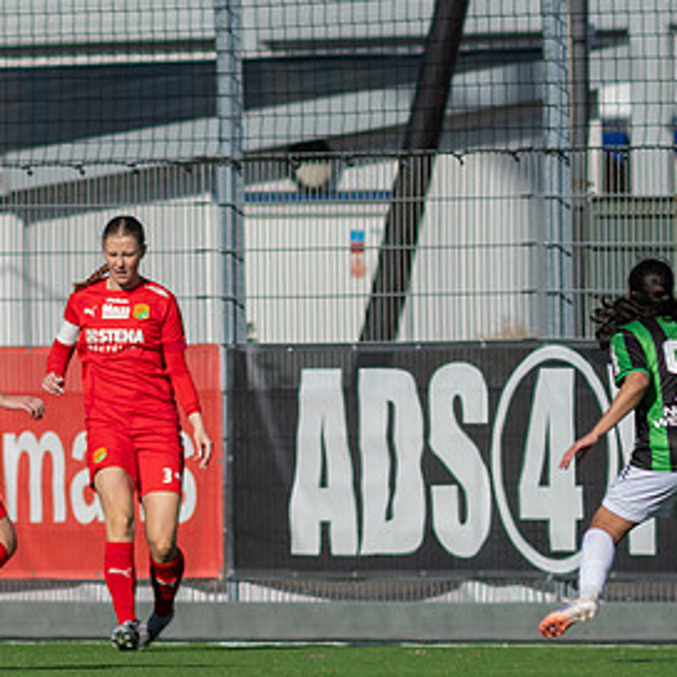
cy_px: 459
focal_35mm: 1218
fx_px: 26950
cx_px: 108
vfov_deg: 1.4
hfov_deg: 1.4
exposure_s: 1/2000
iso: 100
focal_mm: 300
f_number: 3.2
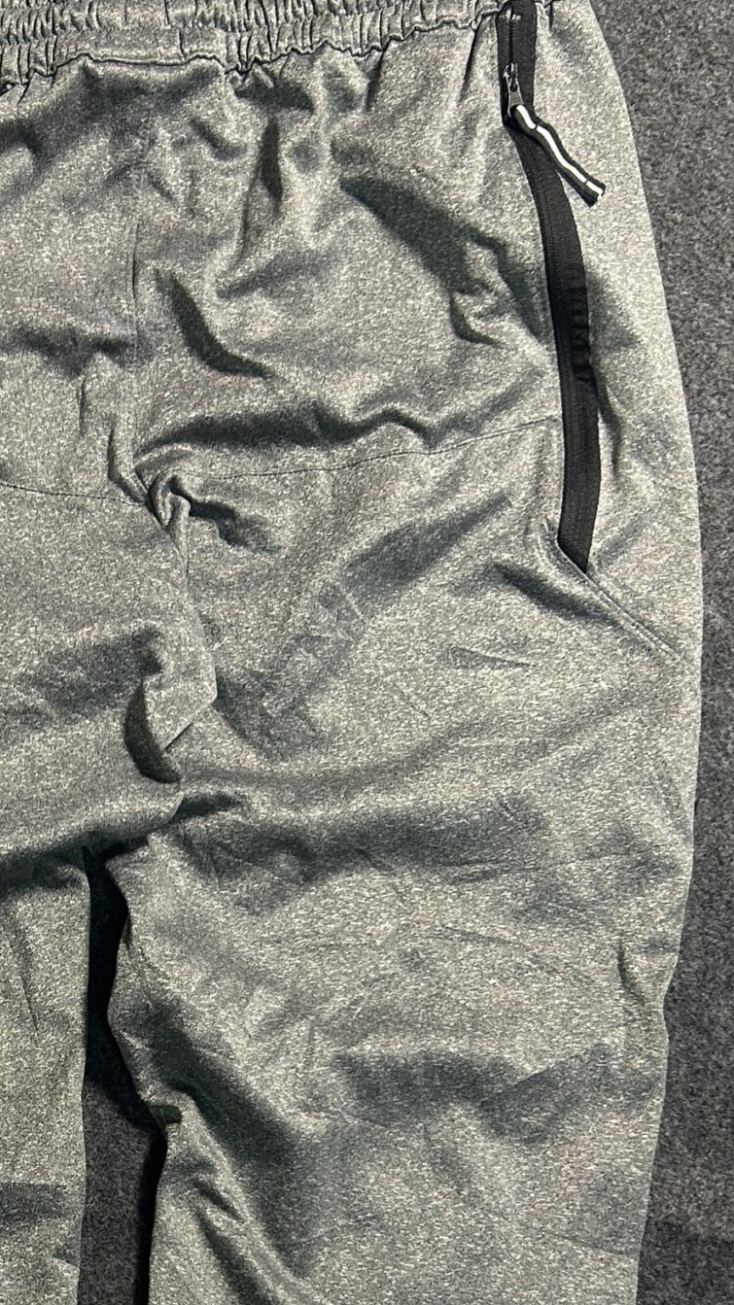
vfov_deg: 37.1
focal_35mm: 54
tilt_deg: -57.5
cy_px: 1055
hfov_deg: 21.7
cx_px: 64
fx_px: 1869
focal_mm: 5.7
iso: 125
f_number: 1.5
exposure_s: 1/60
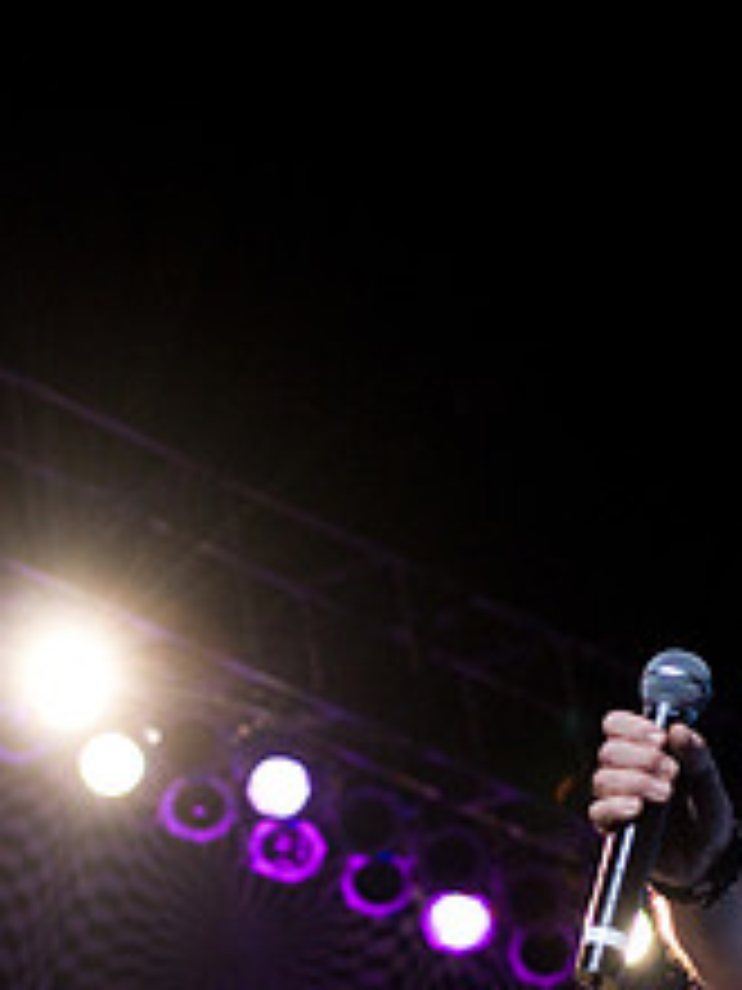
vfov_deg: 12.9
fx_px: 4344
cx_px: 607
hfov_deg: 9.7
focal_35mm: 152
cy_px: 812
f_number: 3.8
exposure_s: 1/250
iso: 800
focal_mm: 40
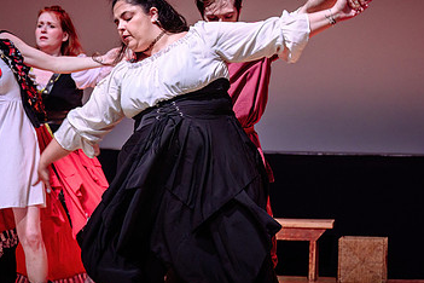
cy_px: 141
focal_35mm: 138
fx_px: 1625
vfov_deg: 9.9
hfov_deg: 14.9
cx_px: 163
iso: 1600
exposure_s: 1/250
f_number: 2.8
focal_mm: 70
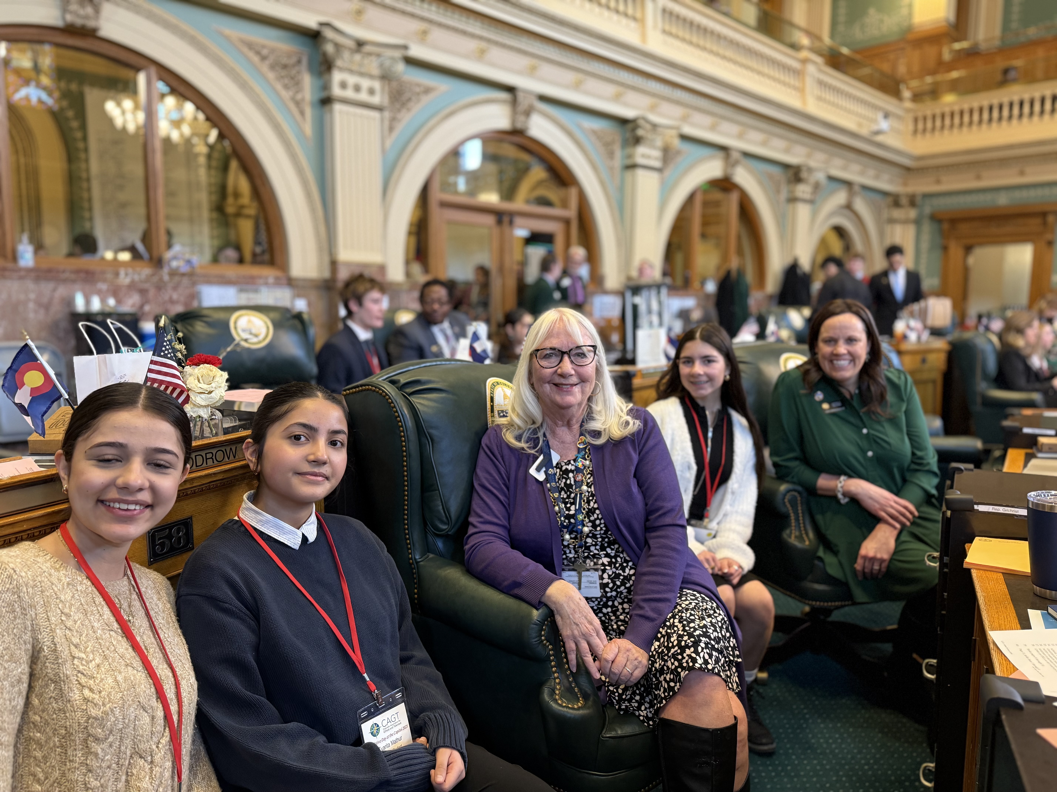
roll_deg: -0.4
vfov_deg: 56.8
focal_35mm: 24
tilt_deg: -6.0
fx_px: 733
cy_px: 396
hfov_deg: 71.6
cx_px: 528
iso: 320
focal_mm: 6.76
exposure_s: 1/60
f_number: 1.78
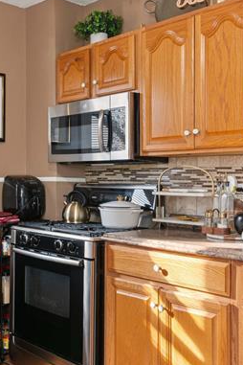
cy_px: 173
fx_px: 435
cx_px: 55
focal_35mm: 43
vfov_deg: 45.4
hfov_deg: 30.6
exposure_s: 1/5
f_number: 8
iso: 400
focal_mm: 16
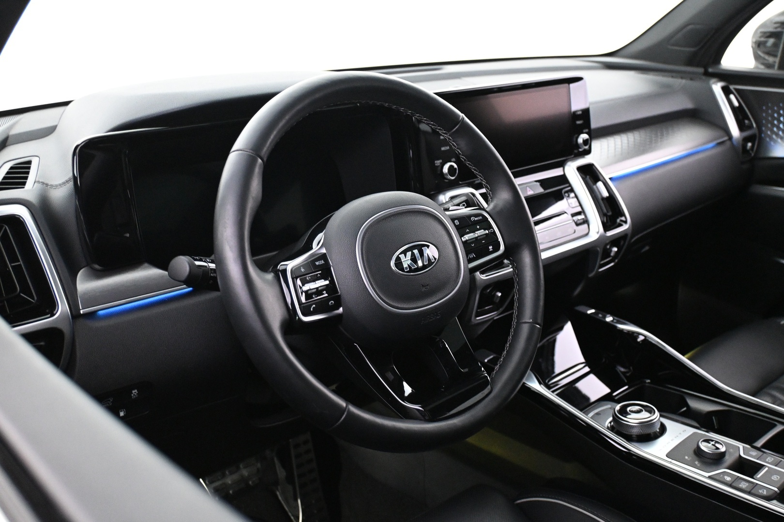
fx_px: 735
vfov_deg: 39.1
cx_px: 392
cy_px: 261
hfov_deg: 56.1
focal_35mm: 34
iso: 4000
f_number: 4
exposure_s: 1/25
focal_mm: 22.5
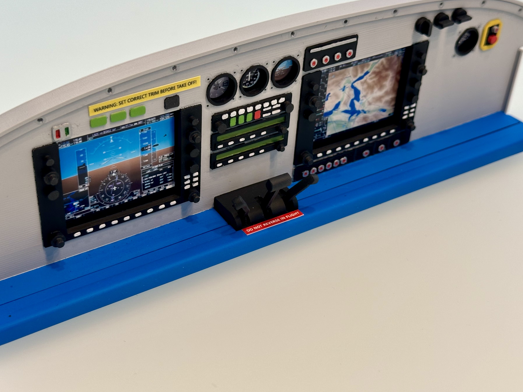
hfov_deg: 35.5
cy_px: 195
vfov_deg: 27.0
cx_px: 243
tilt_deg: -34.8
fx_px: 816
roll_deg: -1.5
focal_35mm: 54
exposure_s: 1/50
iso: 80
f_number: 1.78
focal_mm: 6.86
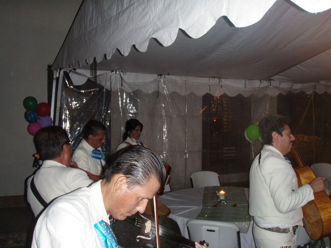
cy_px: 124
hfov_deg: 49.0
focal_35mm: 38
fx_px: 363
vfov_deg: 37.7
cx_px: 166
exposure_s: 1/30
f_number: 3.5
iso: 250
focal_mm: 6.7
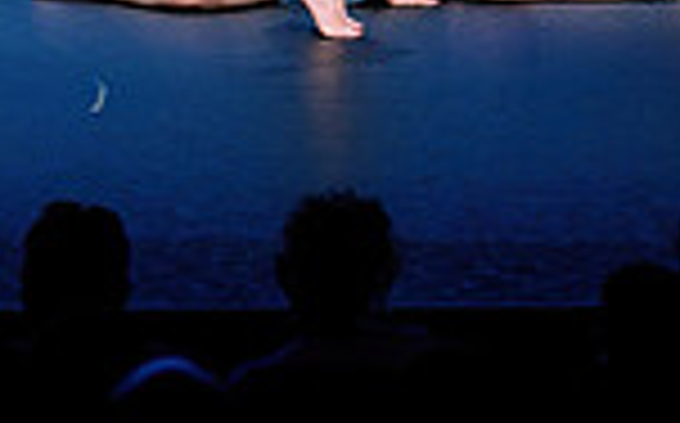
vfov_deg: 3.4
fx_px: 7016
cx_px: -68
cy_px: -549
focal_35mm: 379
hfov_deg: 5.5
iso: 1250
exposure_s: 1/500
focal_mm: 85
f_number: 2.8
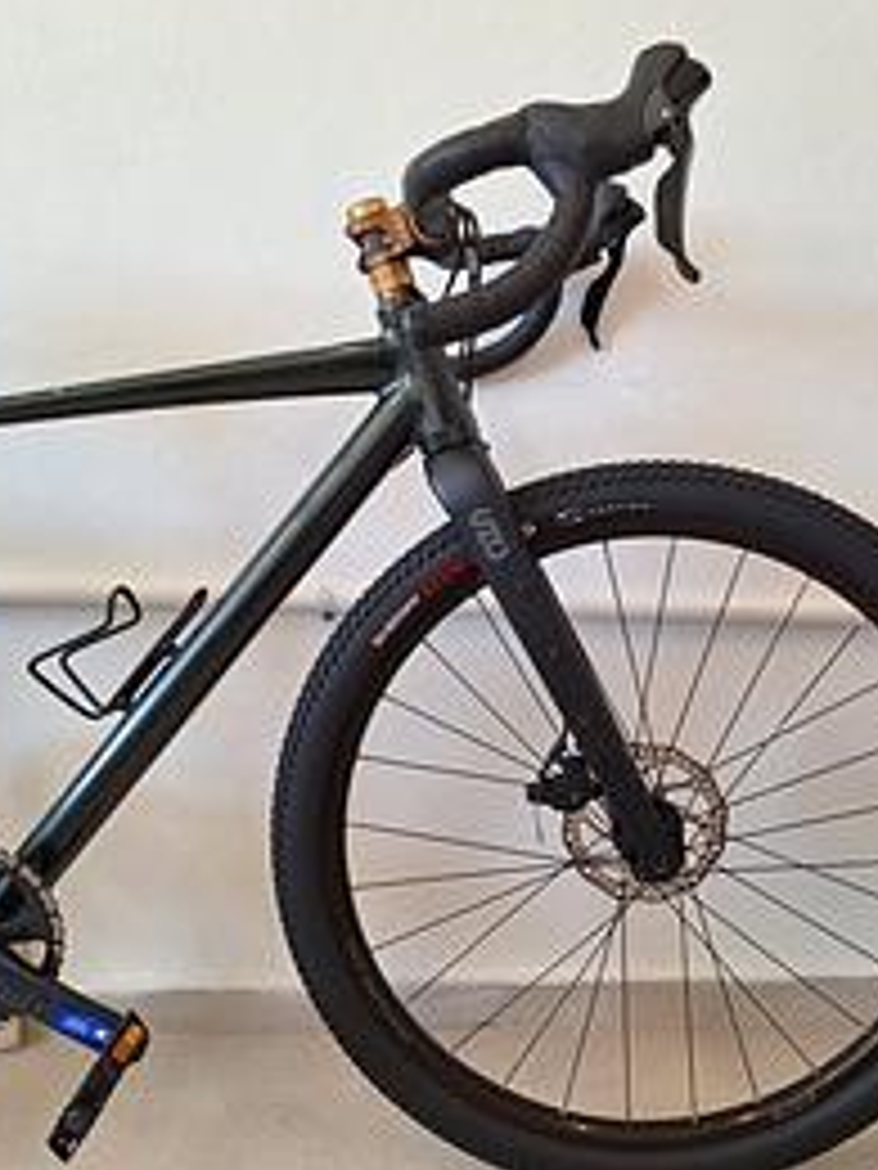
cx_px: 529
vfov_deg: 58.3
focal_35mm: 31
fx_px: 1048
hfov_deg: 45.2
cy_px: 594
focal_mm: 5.54
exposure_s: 1/120
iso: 50
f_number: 1.8
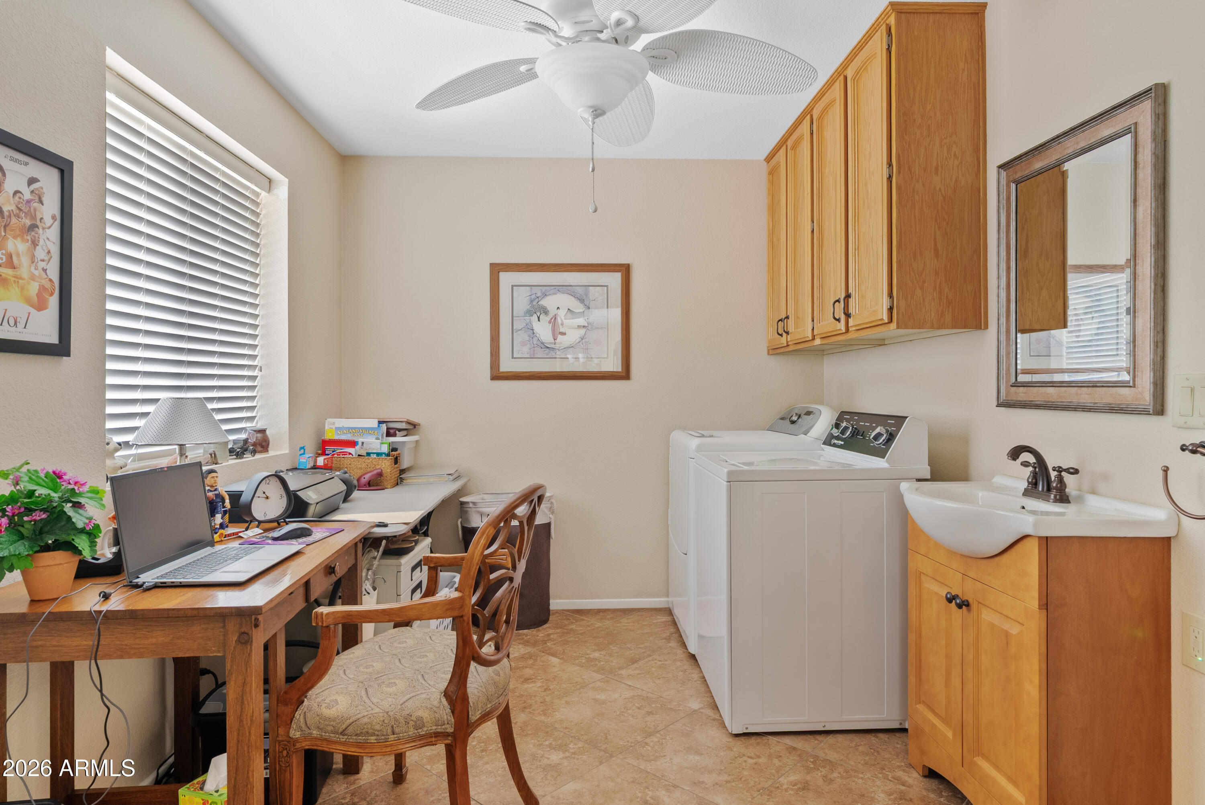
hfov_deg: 81.2
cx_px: 602
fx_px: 703
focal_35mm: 21
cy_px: 402
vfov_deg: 59.5
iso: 100
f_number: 8
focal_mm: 21
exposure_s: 30
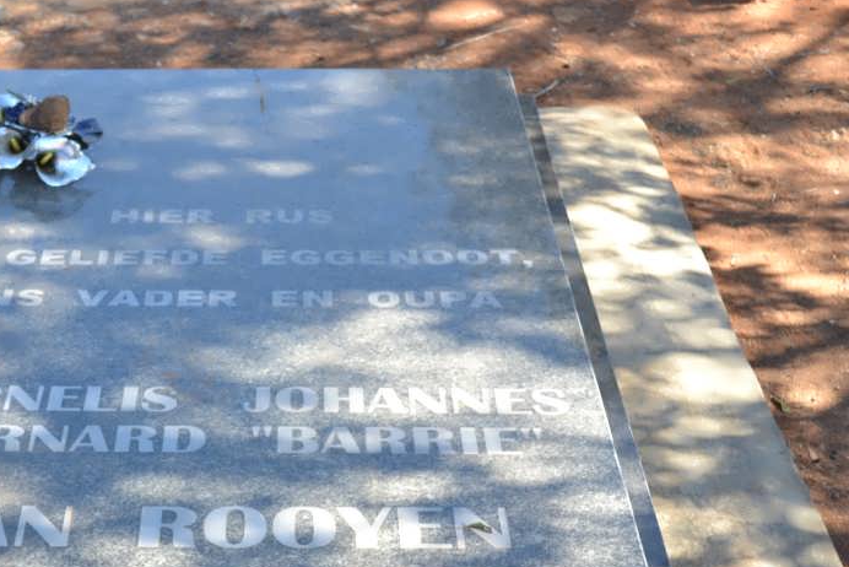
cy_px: 427
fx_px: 1840
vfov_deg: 17.4
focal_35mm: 78
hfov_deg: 25.7
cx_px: 231
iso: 400
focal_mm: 30
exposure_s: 1/100
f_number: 5
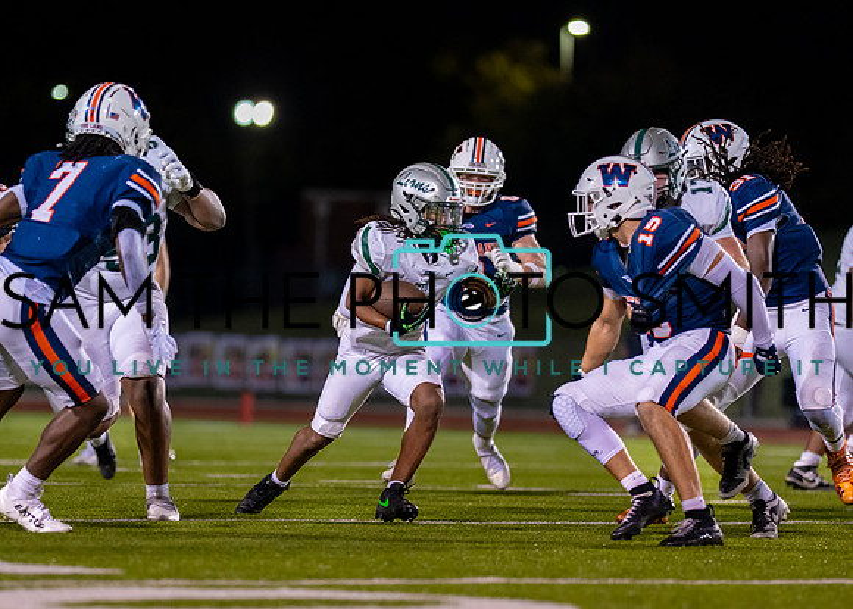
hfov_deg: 8.2
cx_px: 288
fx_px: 5912
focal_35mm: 244
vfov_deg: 5.9
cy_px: 330
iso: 1250
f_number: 1.8
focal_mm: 135
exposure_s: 1/1000
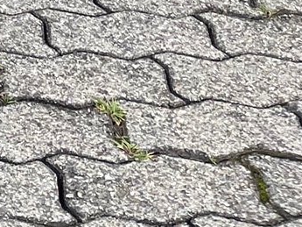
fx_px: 1327
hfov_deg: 10.2
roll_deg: -0.2
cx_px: -543
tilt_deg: -12.8
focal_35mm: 152
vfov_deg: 8.4
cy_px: -427
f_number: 1.6
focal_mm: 5.1
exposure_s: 1/878
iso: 50
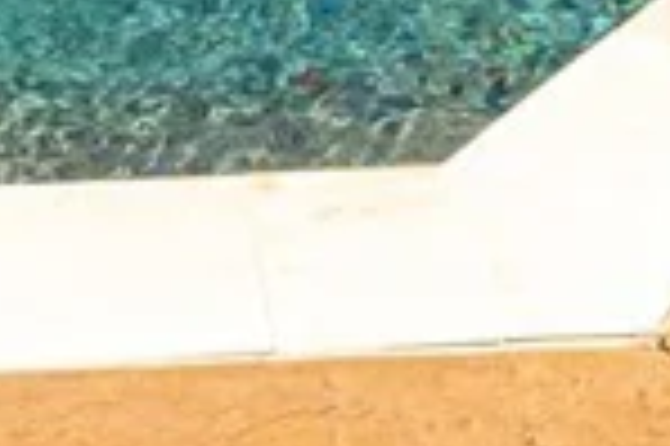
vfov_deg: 9.6
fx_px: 1915
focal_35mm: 103
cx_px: 216
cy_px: -975
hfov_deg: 19.8
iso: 400
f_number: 10
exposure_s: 1/8000
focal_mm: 15
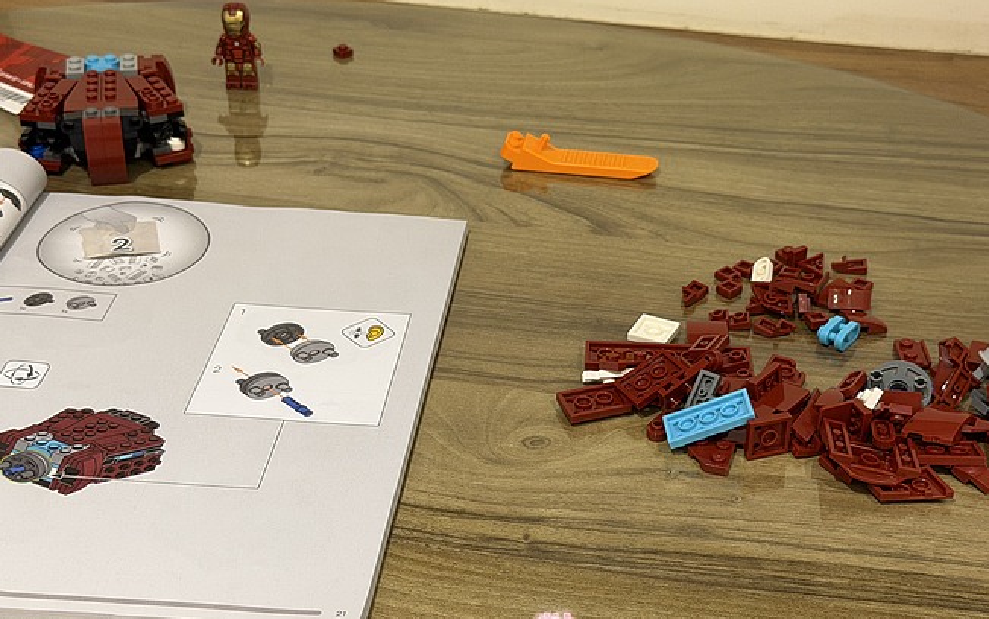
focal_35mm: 61
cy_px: 320
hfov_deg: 33.4
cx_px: 544
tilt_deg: -32.3
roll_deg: -0.5
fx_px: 1644
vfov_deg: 21.3
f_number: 1.78
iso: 250
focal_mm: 6.76
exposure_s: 1/60
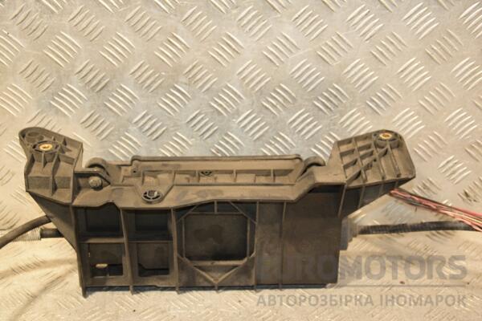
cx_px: 241
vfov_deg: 20.2
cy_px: 160
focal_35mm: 68
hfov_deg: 29.9
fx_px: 904
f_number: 4.8
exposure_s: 1/100
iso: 800
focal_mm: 45
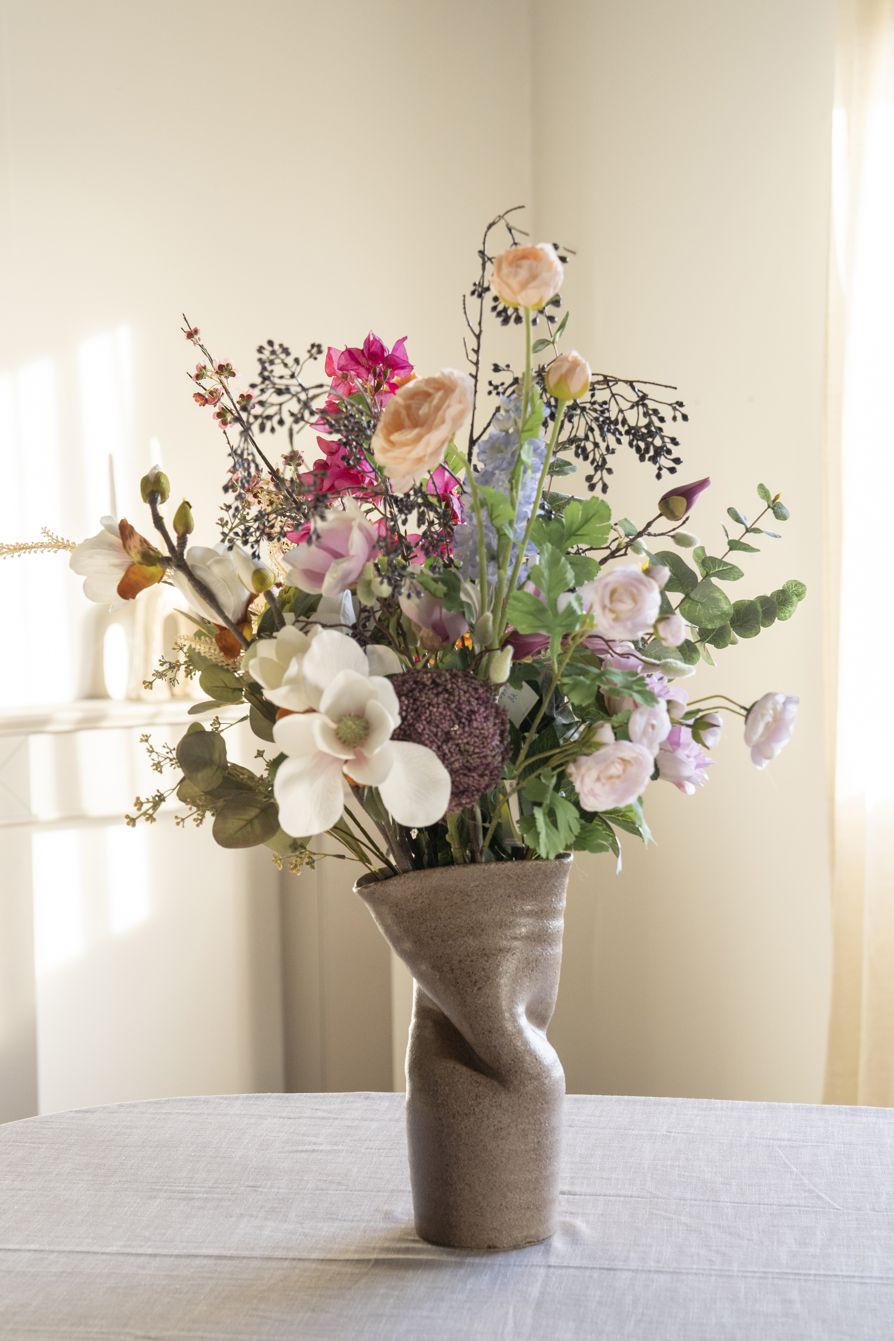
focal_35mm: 72
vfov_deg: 28.1
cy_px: 682
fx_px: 2682
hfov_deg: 18.9
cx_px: 446
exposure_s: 1/80
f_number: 5
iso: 1600
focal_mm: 70
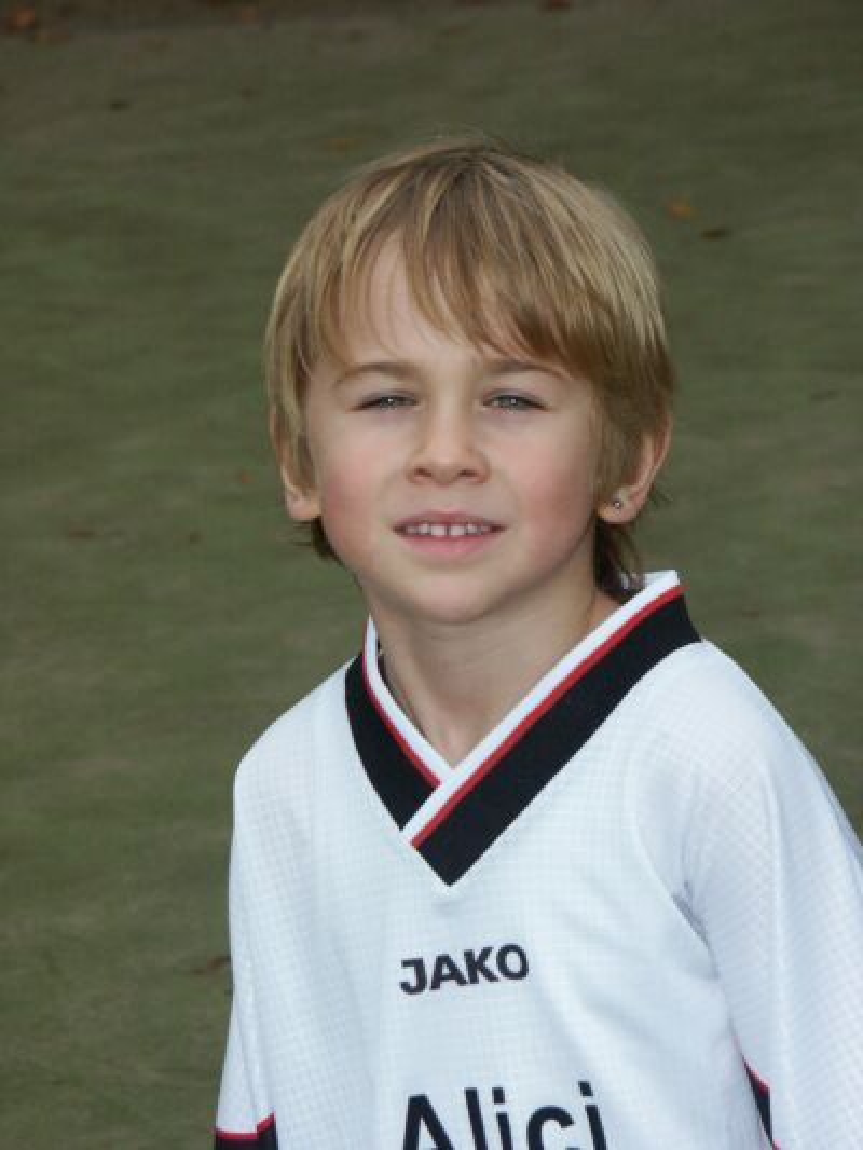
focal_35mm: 158
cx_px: 432
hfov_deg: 9.4
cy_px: 575
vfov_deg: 12.5
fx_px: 5250
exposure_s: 1/750
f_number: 4.5
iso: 200
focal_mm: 39.93
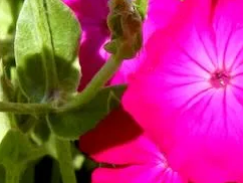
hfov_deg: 4.6
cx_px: 43
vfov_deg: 3.5
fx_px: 3029
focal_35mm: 431
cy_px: 39
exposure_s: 1/350
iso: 160
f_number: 9
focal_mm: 18.3
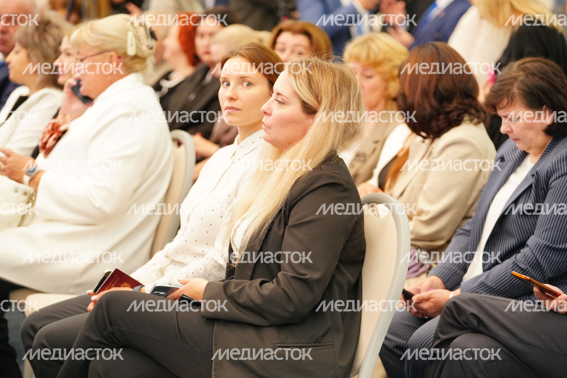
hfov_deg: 16.8
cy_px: 189
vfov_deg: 11.2
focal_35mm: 122
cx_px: 284
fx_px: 1921
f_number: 4
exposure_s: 1/200
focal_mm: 122
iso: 2000
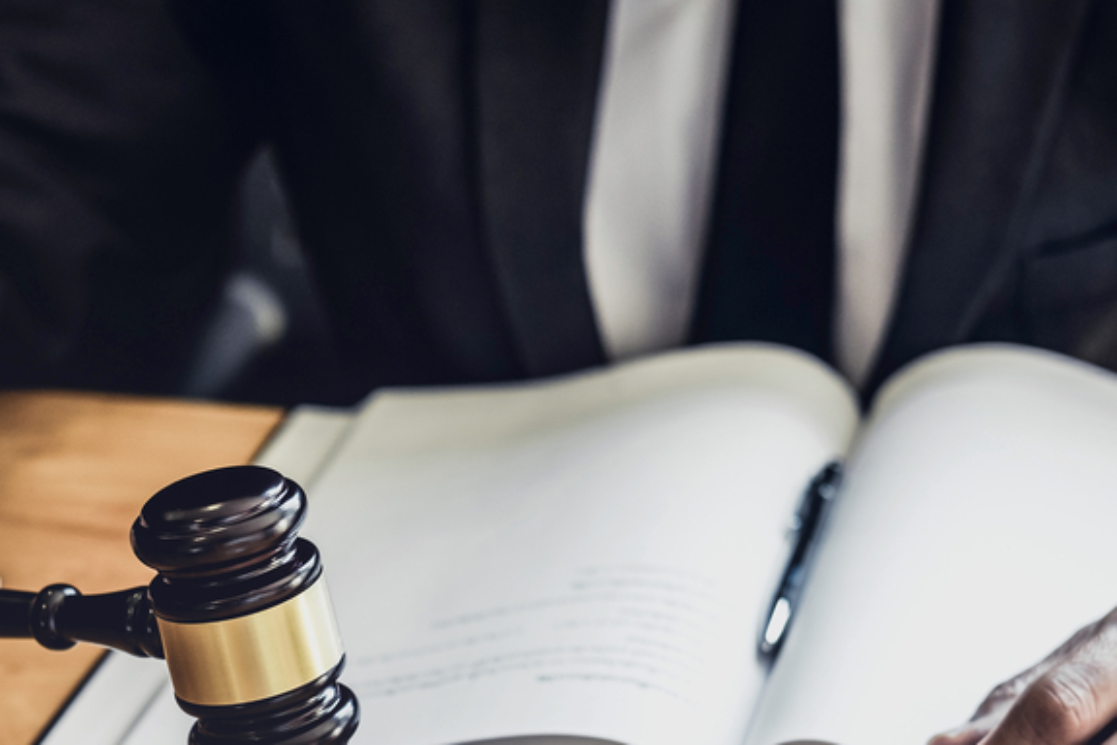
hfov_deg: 22.1
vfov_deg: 14.7
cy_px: 637
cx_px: 500
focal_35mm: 92
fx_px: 2854
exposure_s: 1/125
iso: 200
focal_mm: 35
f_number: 2.8
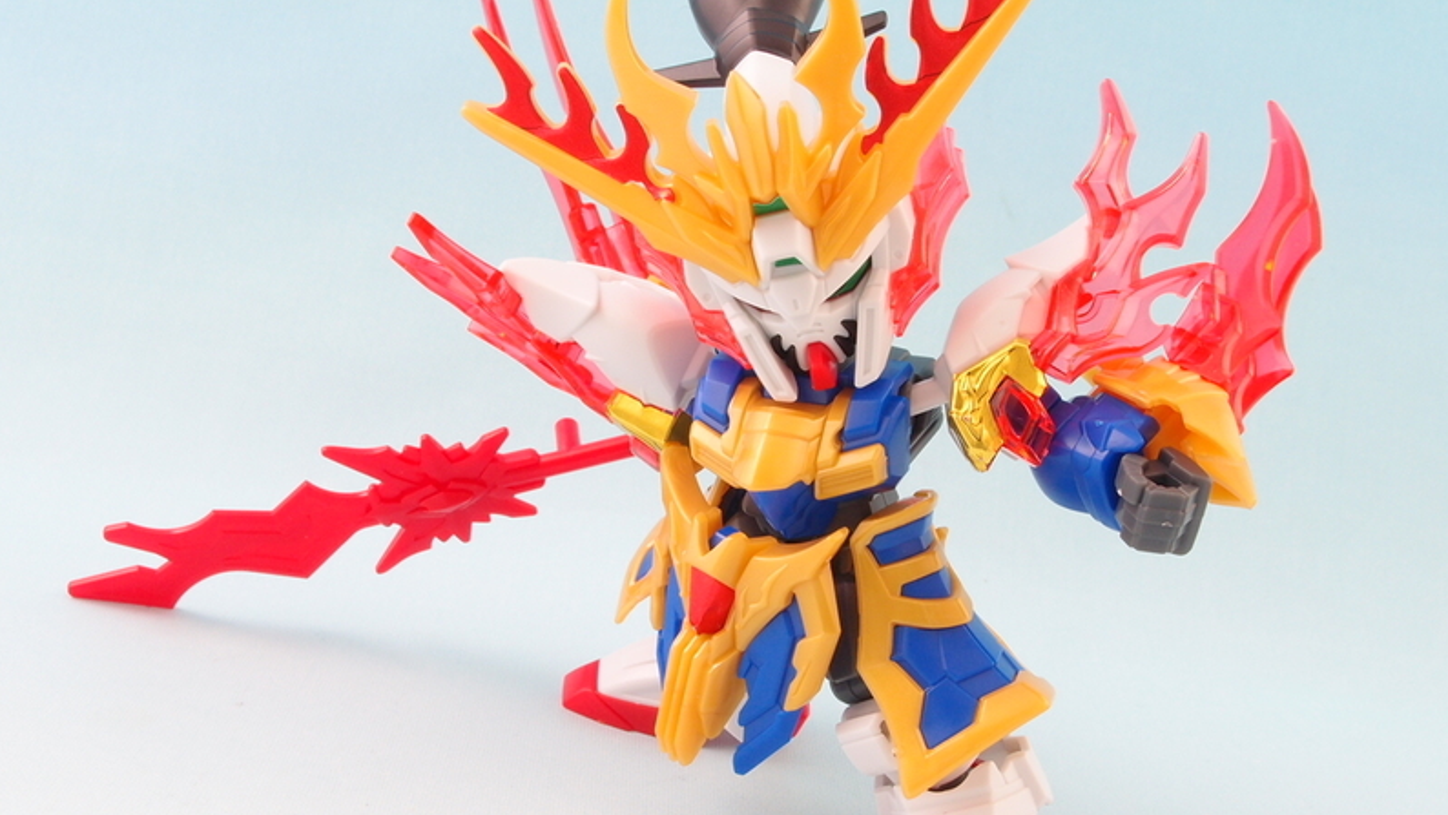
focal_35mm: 45
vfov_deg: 26.5
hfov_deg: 45.5
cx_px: 720
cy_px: 481
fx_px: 1728
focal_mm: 8.99
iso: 100
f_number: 8
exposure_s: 1.3
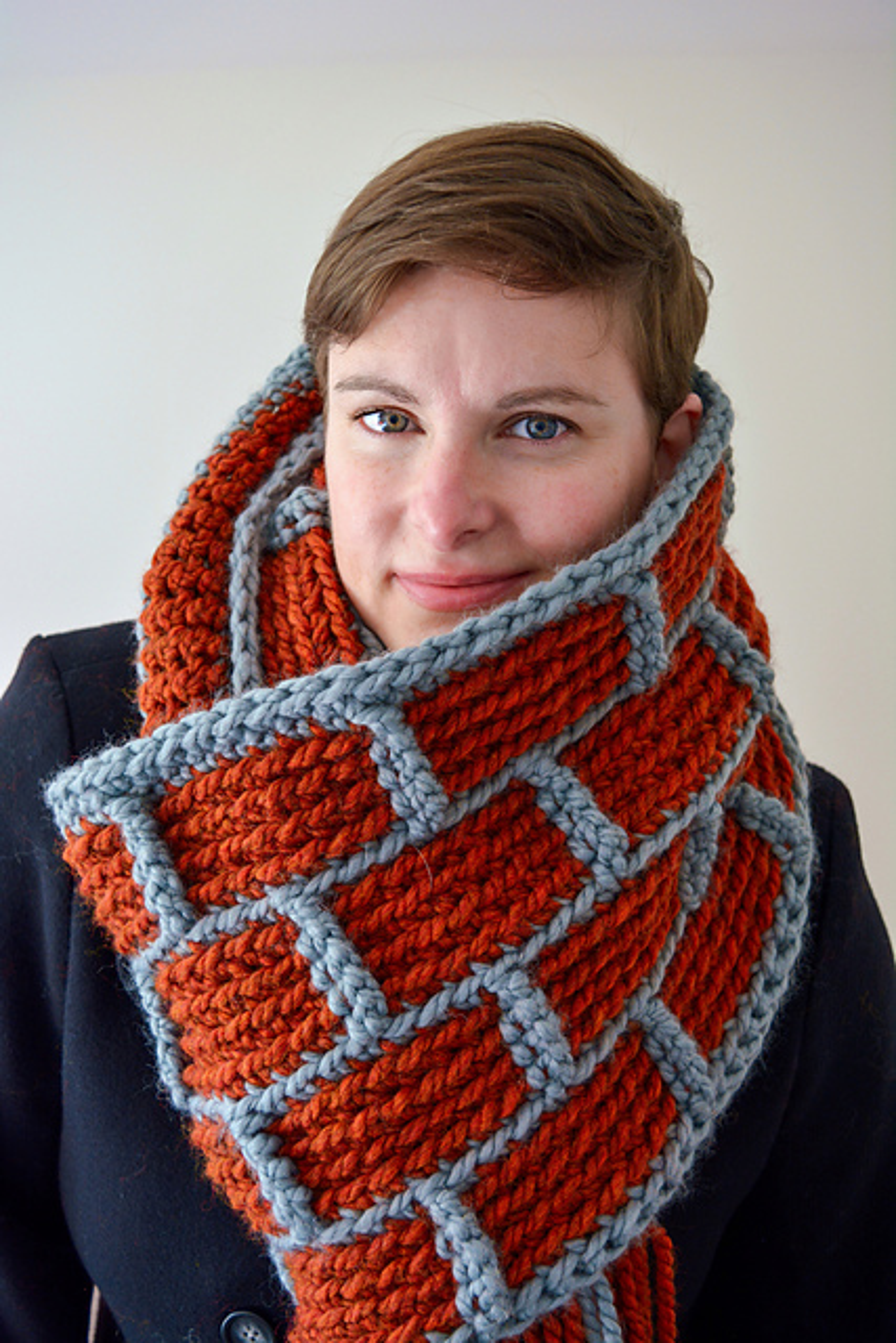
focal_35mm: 40
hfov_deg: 33.0
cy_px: 672
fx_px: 1511
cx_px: 448
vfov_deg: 47.9
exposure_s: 1/50
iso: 400
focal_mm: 27
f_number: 5.6
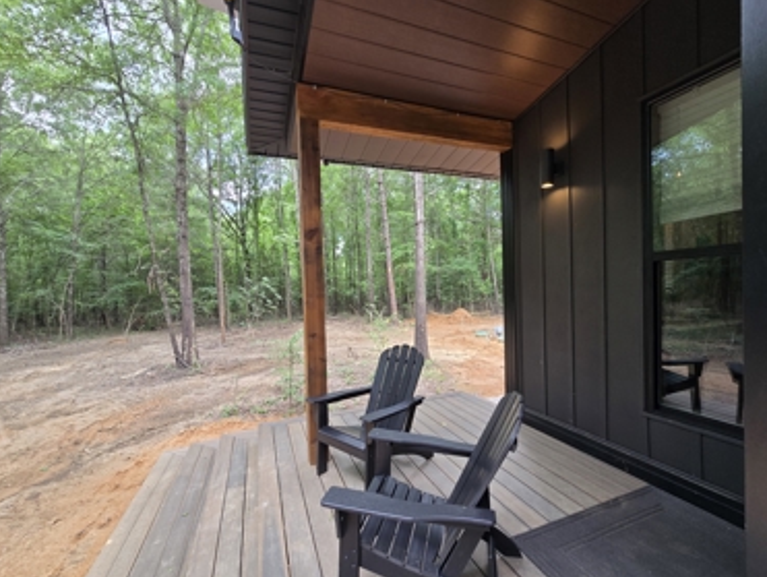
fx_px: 311
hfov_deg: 102.0
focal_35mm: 14
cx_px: 395
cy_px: 302
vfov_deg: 85.7
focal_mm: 2.2
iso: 80
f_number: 2.2
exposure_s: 1/120
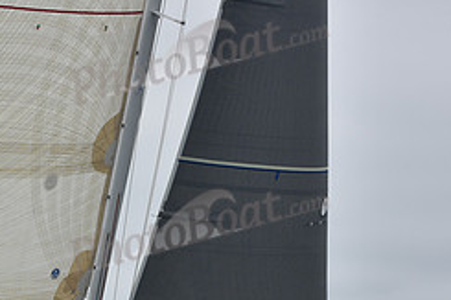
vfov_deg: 8.2
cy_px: 349
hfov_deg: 12.2
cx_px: -24
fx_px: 2078
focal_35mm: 166
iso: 250
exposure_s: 1/800
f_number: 9
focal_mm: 70
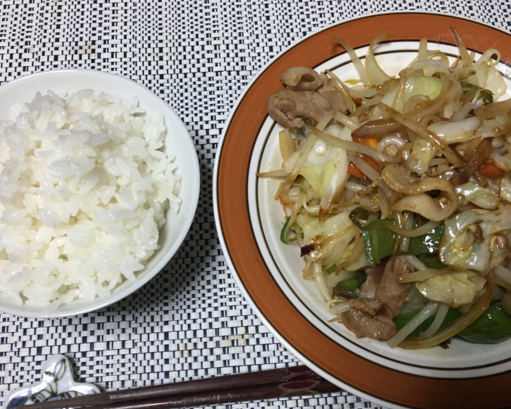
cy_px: 230
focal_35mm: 36
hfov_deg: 50.3
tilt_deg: -68.3
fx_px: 544
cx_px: 260
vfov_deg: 41.1
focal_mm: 4.15
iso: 25
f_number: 2.2
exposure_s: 1/15
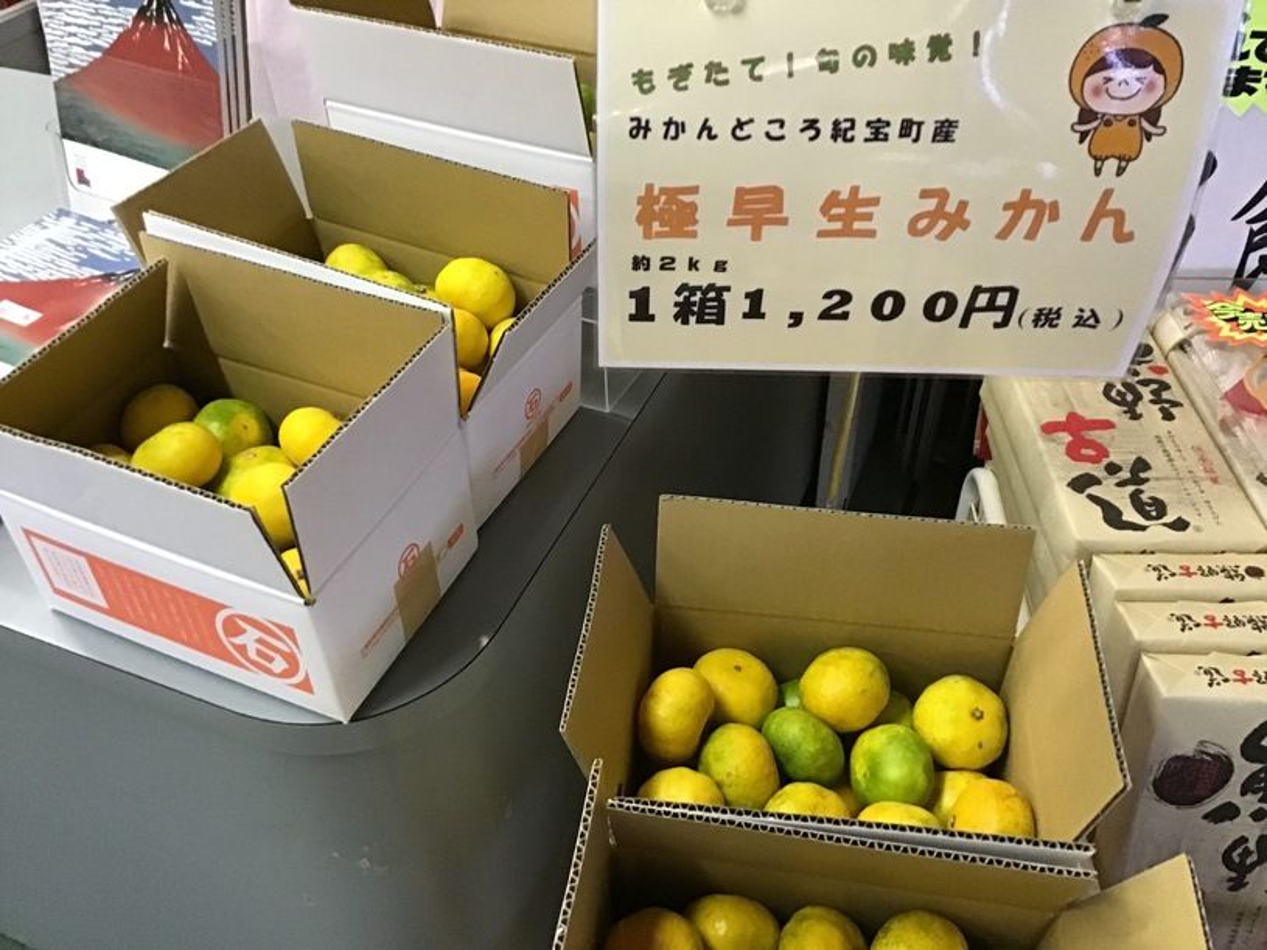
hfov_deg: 58.4
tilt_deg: -42.1
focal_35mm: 31
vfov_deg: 45.4
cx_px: 634
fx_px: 1134
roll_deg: +0.4
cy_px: 475
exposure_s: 1/30
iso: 200
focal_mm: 3.3
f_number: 2.4
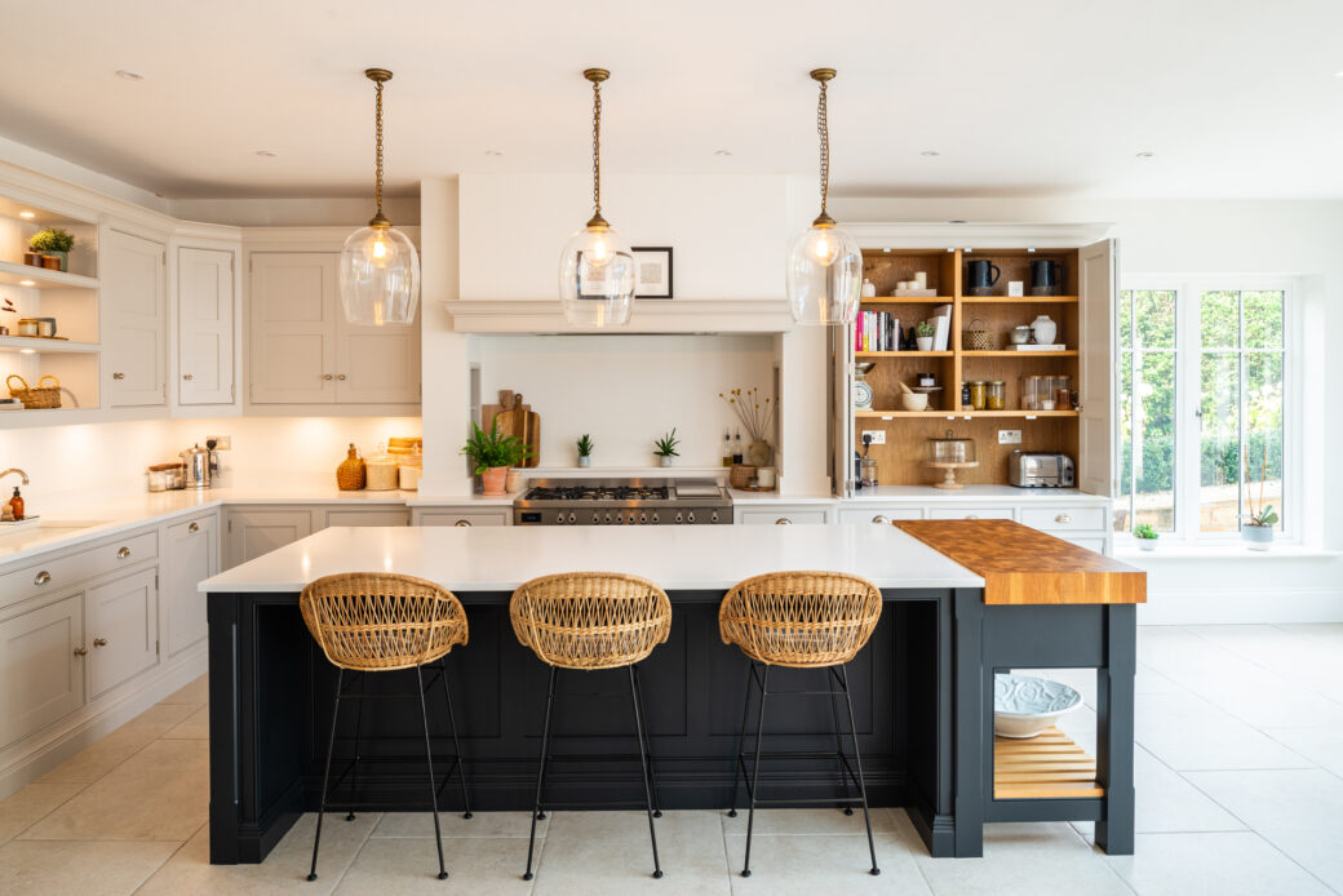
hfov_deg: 73.7
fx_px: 896
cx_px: 672
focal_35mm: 24
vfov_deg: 53.2
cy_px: 448
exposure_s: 1/50
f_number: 8
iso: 320
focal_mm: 24
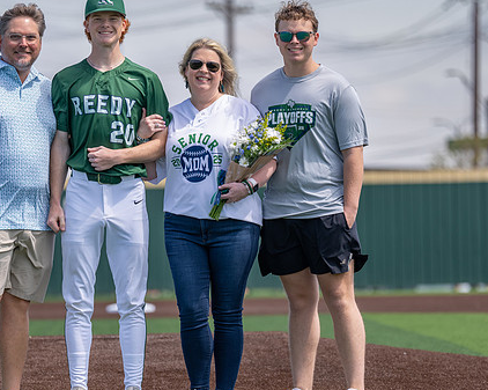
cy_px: 194
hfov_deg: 8.4
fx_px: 3320
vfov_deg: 6.7
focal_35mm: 230
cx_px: 165
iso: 100
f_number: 2.8
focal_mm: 150
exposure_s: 1/1250
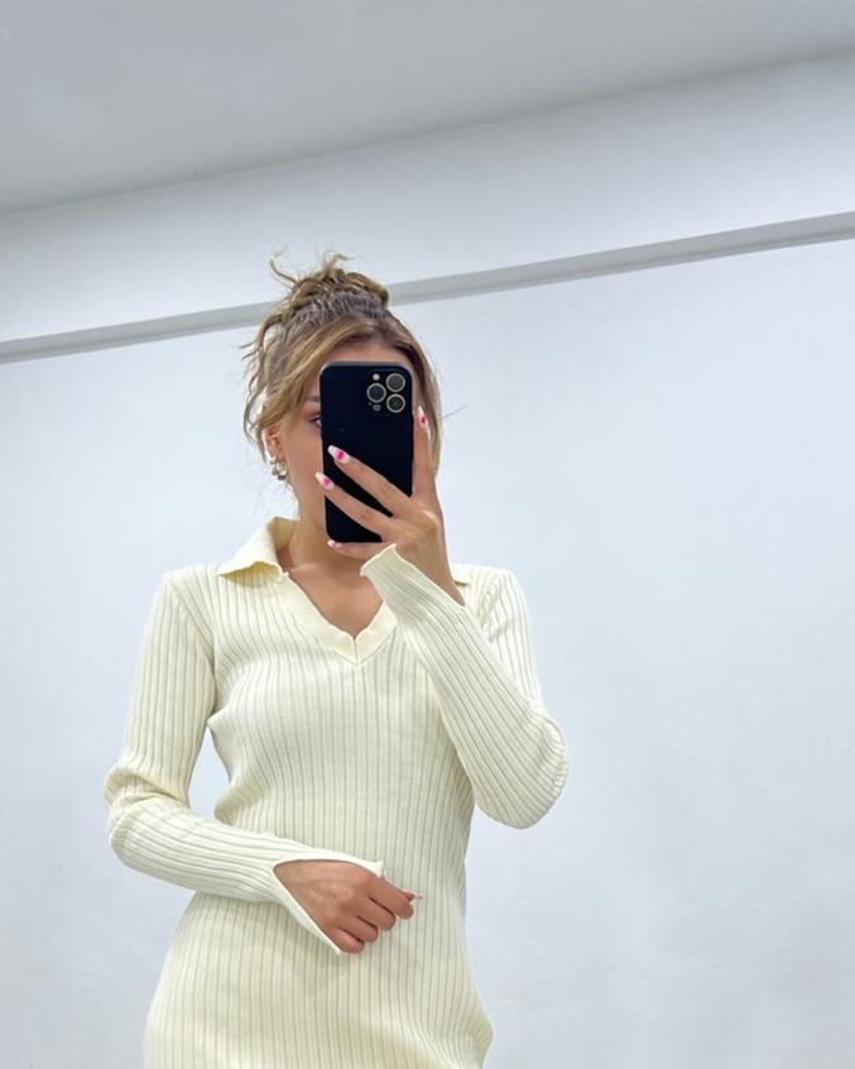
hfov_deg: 37.3
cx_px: 400
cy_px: 840
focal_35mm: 40
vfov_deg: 43.8
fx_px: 1265
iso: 50
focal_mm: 5.7
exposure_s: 1/100
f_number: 1.5
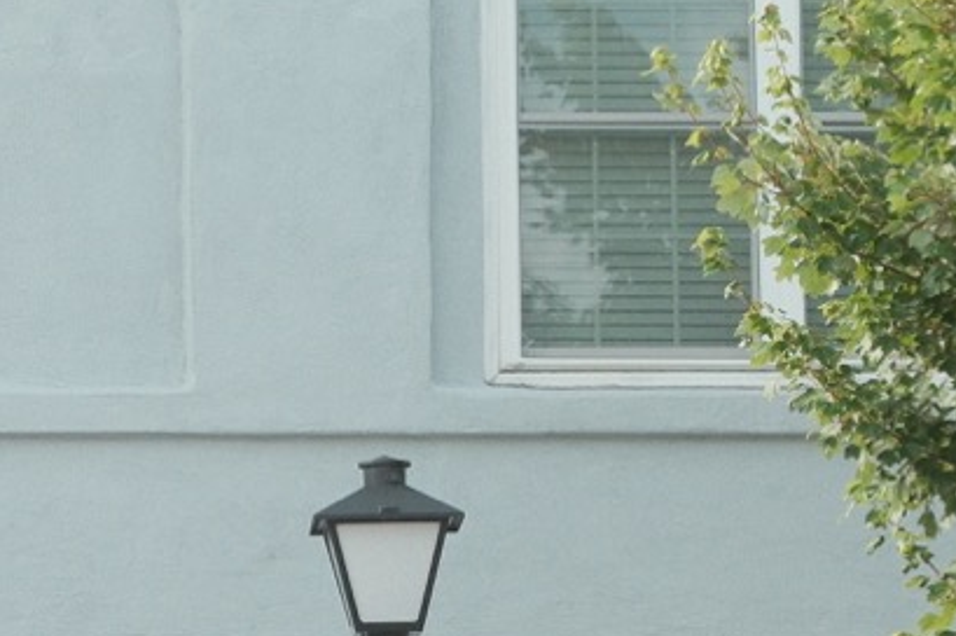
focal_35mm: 235
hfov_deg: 8.6
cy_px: 687
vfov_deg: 5.8
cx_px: -341
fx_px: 6235
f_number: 4.5
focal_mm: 33
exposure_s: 1/500
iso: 640
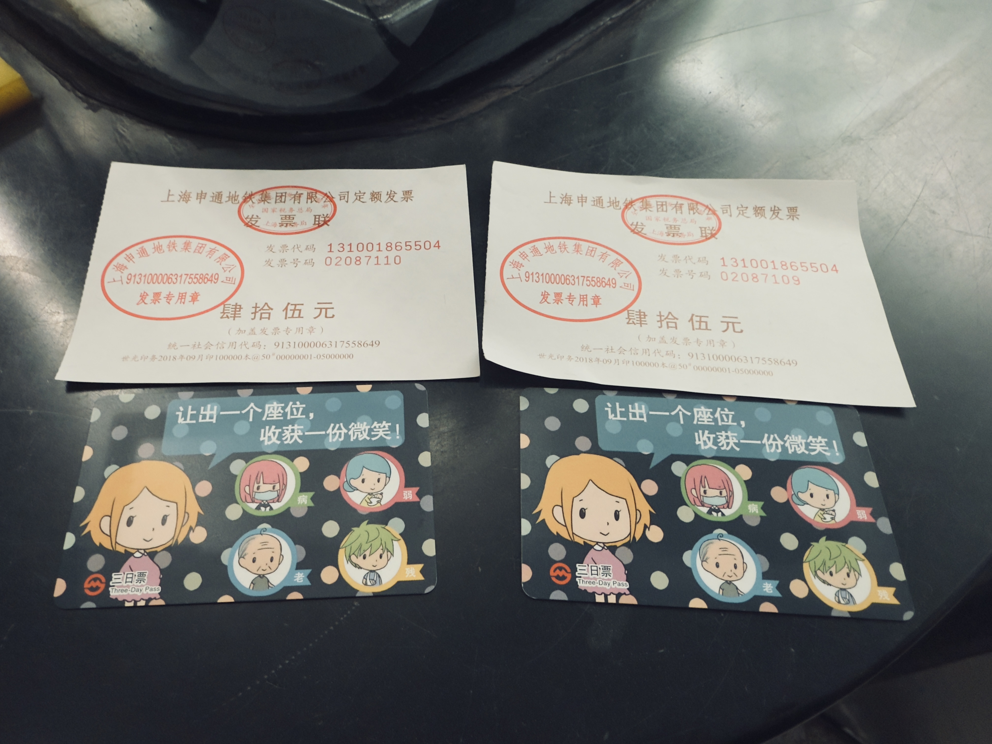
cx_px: 496
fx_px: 688
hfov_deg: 71.6
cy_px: 372
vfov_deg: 56.8
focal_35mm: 24
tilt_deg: -58.2
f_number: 2.2
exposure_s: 1/100
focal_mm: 2.22
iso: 160
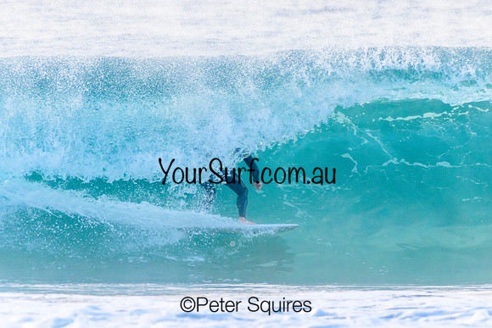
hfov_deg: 2.6
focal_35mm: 800
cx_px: 246
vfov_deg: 1.7
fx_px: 10935
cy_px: 164
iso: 4000
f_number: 11
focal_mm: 800
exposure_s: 1/2000
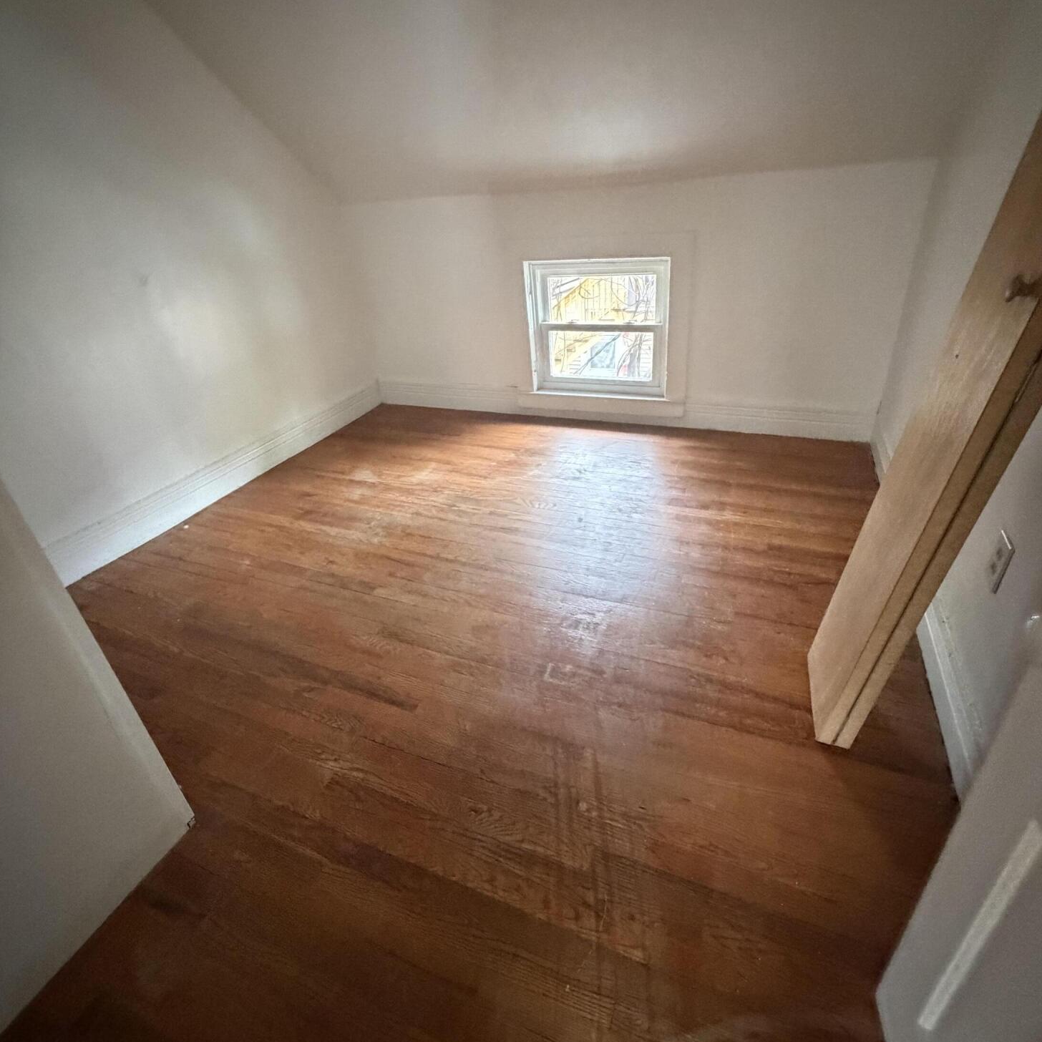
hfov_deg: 84.0
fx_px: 579
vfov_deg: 84.0
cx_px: 525
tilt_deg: -27.1
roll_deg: +5.2
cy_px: 508
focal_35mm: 17
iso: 1250
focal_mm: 2.22
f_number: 2.2
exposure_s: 1/50
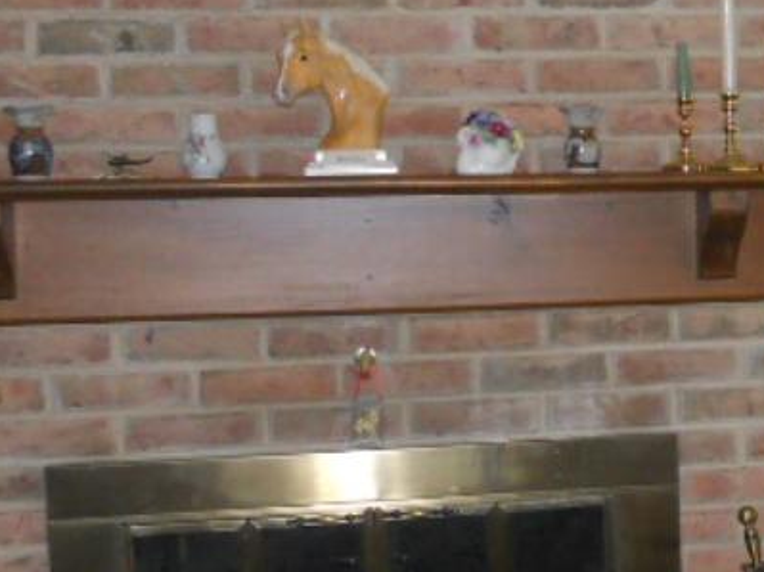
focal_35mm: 101
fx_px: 2228
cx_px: 1065
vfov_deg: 14.6
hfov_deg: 17.9
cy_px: 275
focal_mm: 5
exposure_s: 1/25
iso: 250
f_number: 2.7
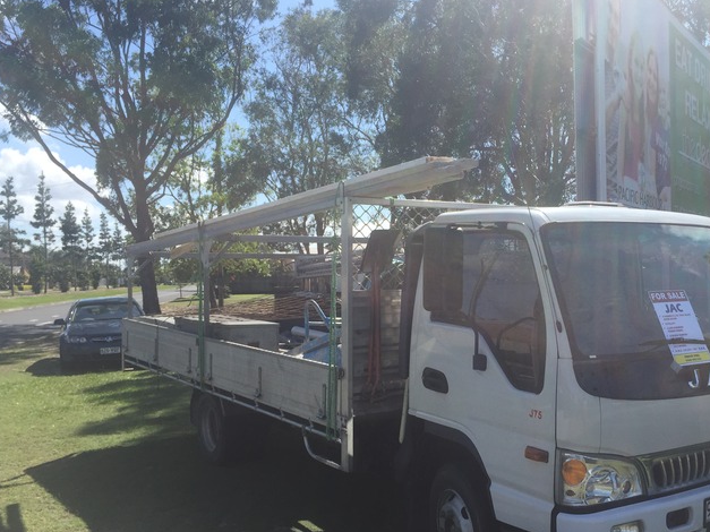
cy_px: 312
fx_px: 759
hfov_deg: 49.8
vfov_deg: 38.5
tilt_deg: -2.4
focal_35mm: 37
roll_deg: -0.8
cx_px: 426
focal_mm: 4.15
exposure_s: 1/1799
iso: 32
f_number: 2.2
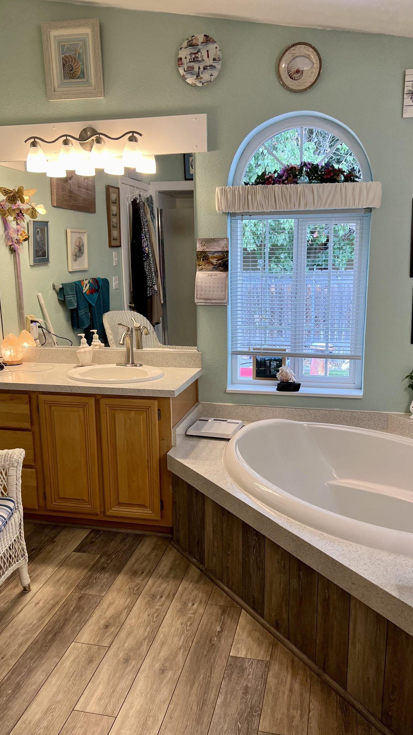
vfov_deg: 66.1
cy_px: 373
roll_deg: +1.1
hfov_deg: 40.2
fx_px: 564
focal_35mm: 29
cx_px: 216
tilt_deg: -10.8
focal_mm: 5.7
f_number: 1.5
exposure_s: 1/120
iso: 64
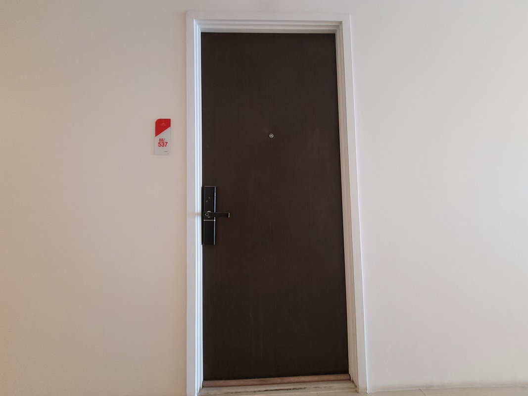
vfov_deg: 89.9
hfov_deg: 106.2
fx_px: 198
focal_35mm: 13
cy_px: 198
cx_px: 264
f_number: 2.2
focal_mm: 1.74
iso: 640
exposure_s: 1/33
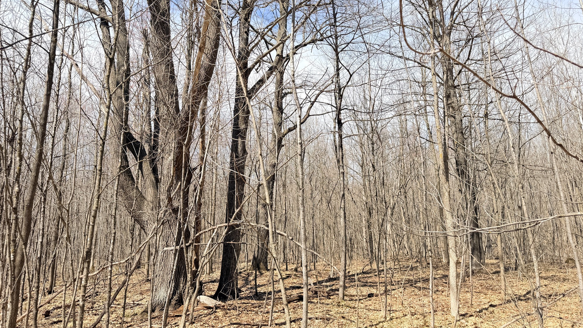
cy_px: 108
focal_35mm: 27
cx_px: 300
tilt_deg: +16.5
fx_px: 417
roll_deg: -0.4
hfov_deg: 69.8
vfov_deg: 42.3
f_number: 1.78
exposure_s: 1/2370
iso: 100
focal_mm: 6.76
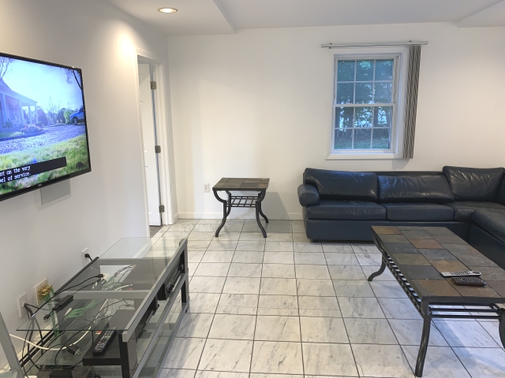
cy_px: 189
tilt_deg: -7.7
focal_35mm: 29
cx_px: 252
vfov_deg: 48.2
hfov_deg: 61.7
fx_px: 423
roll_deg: +0.1
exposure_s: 1/15
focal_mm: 4.15
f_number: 2.2
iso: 32
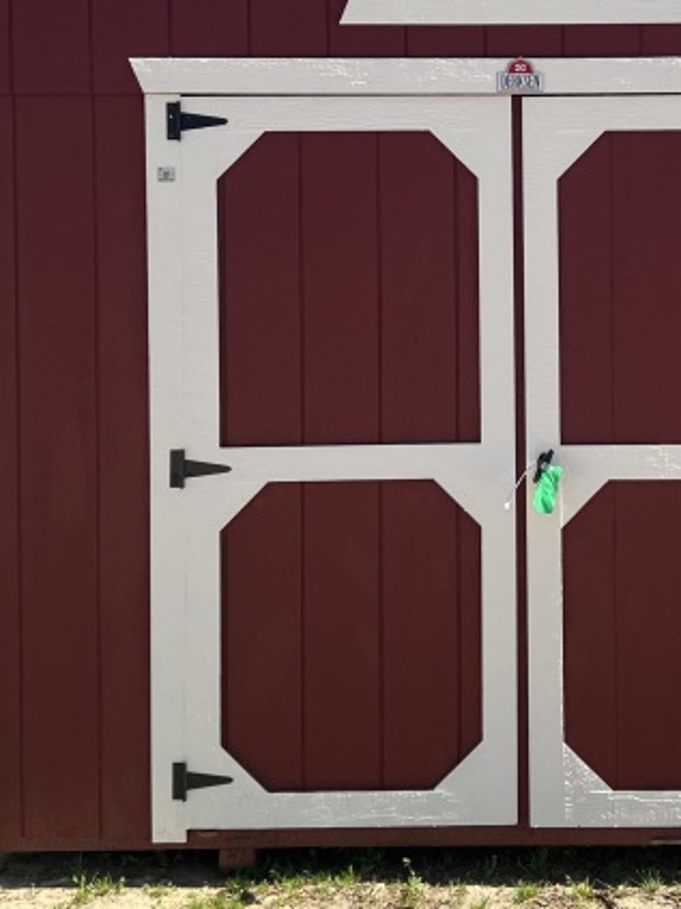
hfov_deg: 24.5
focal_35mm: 59
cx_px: 520
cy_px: 277
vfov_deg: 32.3
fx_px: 1548
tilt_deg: -2.3
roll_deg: -1.6
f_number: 1.5
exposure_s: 1/1972
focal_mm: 5.7
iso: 50
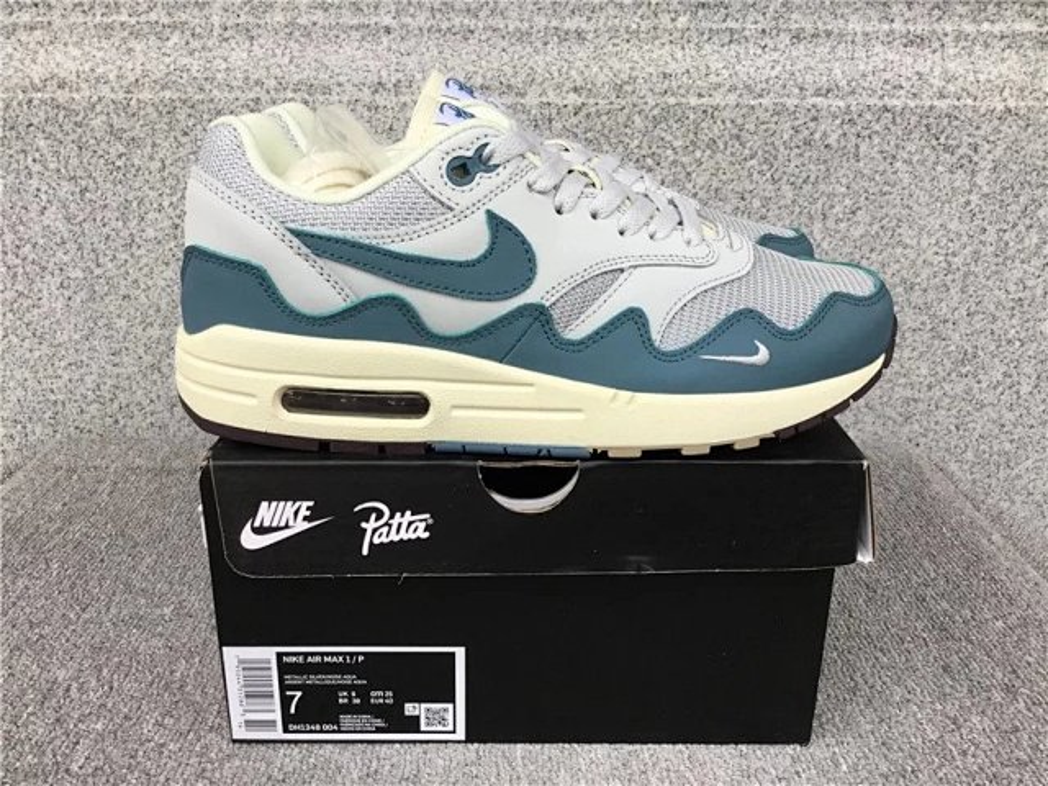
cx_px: 524
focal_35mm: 31
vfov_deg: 45.4
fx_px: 939
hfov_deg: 58.4
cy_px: 393
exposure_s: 1/100
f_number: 2.4
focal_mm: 3.3
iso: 40
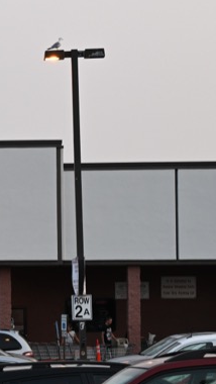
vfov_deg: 13.3
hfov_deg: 7.0
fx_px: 1648
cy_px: 253
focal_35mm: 162
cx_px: -332
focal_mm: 49
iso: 500
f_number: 8
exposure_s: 1/100
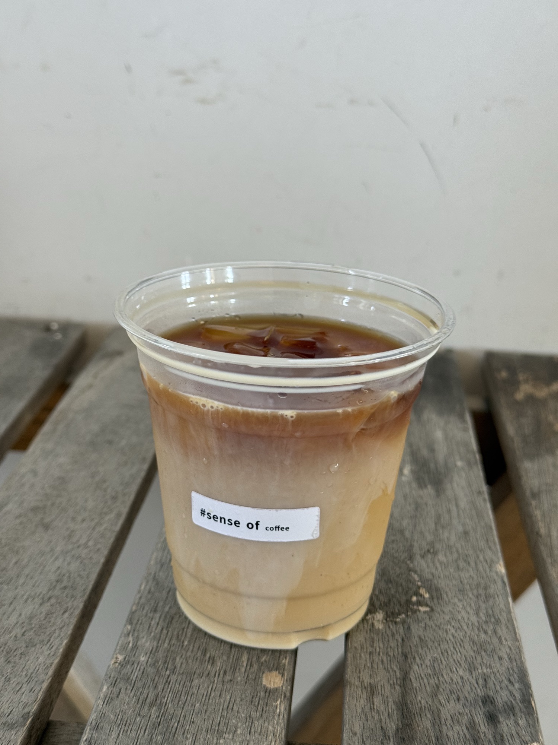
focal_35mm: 48
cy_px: 372
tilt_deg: -19.9
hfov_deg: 30.3
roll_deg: -3.5
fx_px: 1032
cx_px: 279
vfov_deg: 39.7
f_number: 1.78
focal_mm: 6.76
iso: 50
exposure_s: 1/50
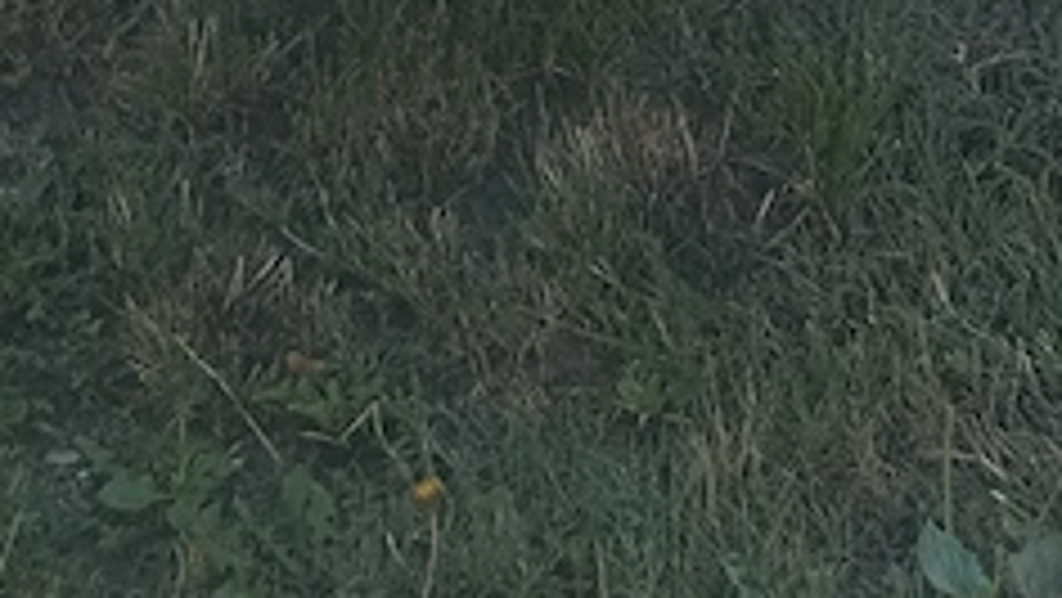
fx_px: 3014
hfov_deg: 20.0
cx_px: 432
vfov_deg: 9.1
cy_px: -1192
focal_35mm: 107
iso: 50
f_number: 1.8
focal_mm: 3.96
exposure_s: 1/1263
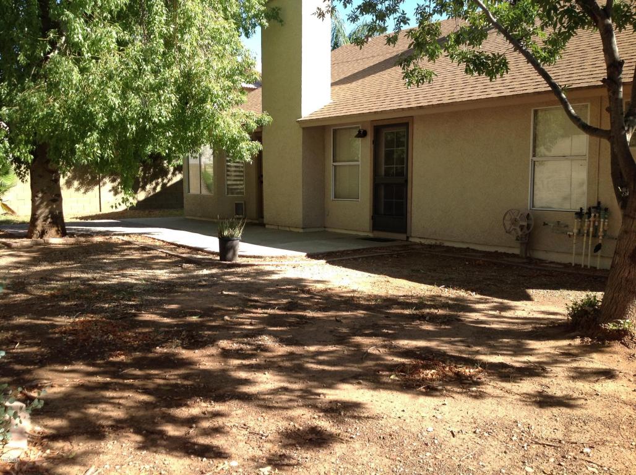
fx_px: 642
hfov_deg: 52.7
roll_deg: -0.4
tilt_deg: -6.4
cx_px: 318
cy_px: 238
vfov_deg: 40.6
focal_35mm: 35
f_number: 2.4
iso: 50
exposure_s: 1/540
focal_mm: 4.28
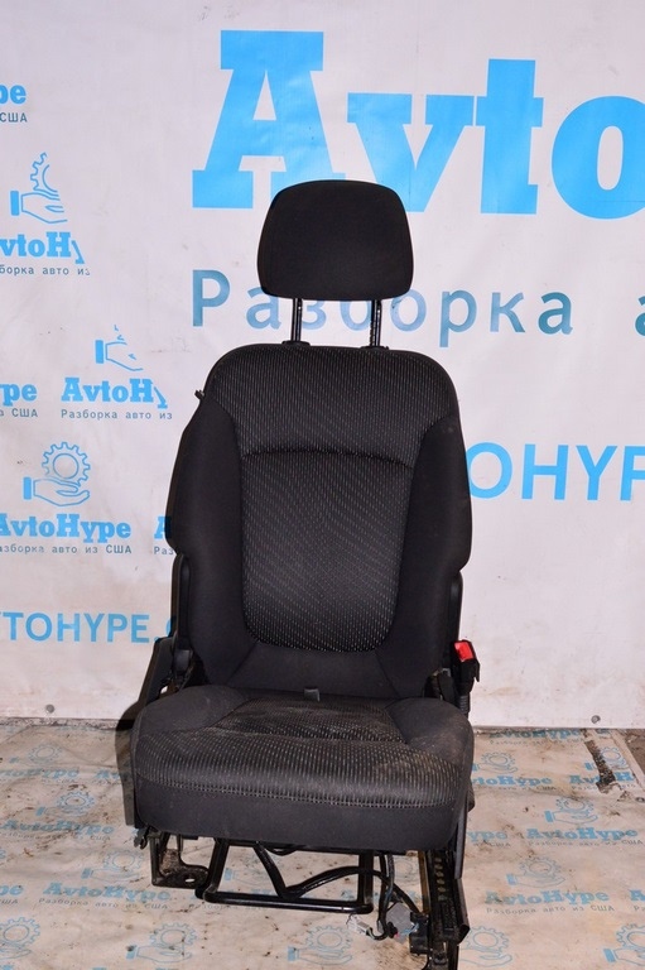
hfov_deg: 35.4
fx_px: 1009
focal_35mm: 38
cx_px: 322
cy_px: 485
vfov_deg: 51.3
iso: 1600
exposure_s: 1/160
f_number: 8
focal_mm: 25
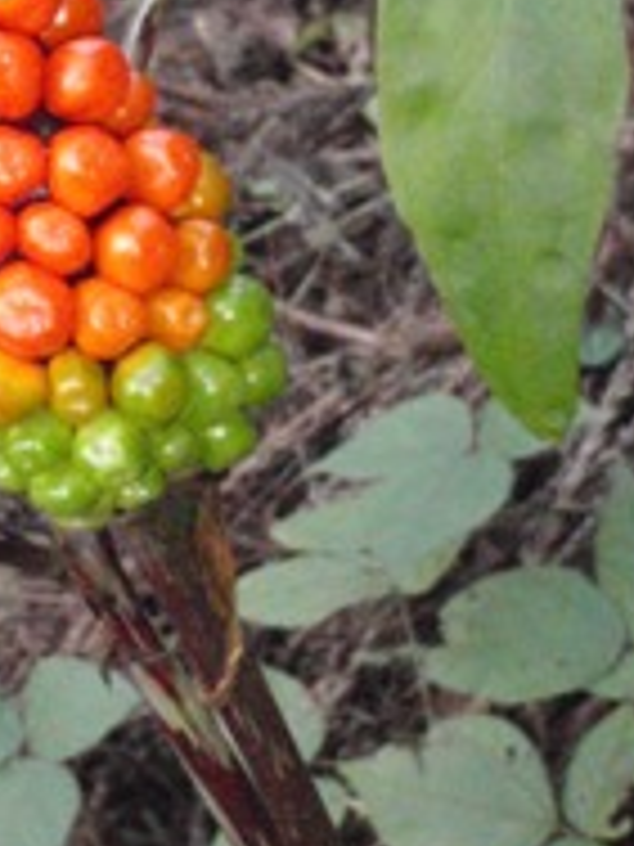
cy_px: 378
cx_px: -81
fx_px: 2808
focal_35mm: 115
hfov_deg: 12.6
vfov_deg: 17.1
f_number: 4.1
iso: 1000
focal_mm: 6.53
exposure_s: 1/40
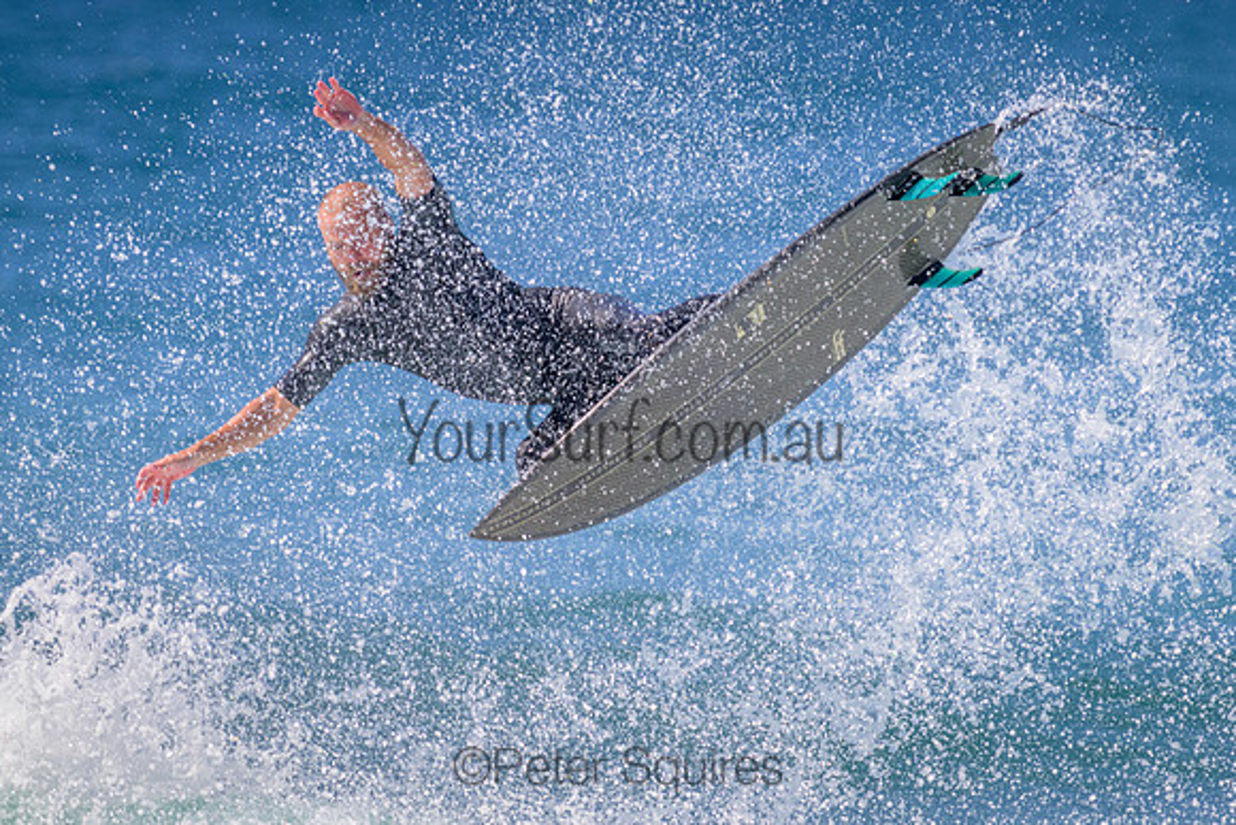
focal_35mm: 912
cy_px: 380
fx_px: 31302
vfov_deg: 1.5
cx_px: 704
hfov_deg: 2.3
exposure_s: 1/1600
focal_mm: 800
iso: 1100
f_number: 11
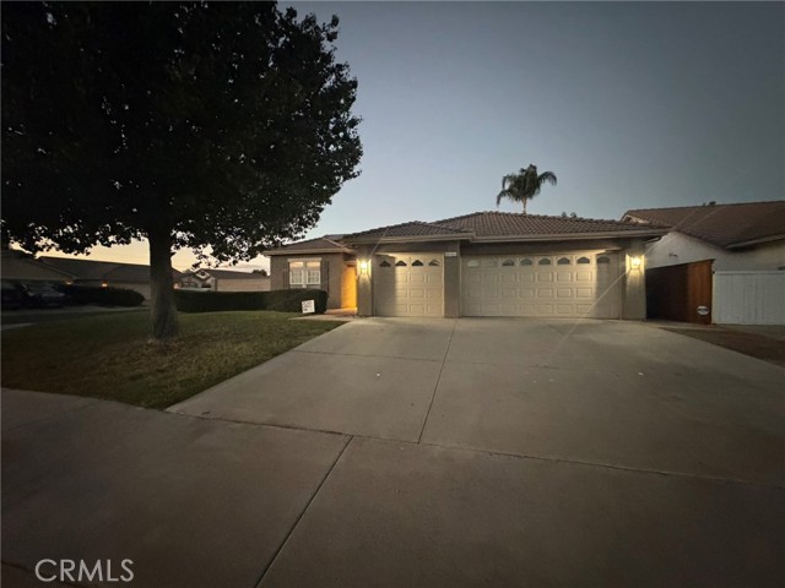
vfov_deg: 85.7
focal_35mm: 14
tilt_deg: +0.1
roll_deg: -0.4
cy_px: 294
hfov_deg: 102.1
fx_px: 317
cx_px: 392
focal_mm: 2.22
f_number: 2.2
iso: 1600
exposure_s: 1/30
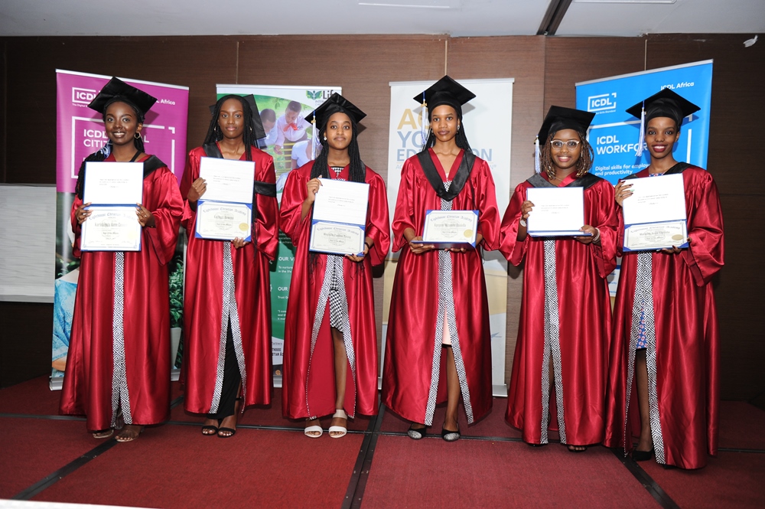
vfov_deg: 41.0
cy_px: 254
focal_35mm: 32
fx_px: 679
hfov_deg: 58.8
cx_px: 382
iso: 800
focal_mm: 32
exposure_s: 1/125
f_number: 2.8
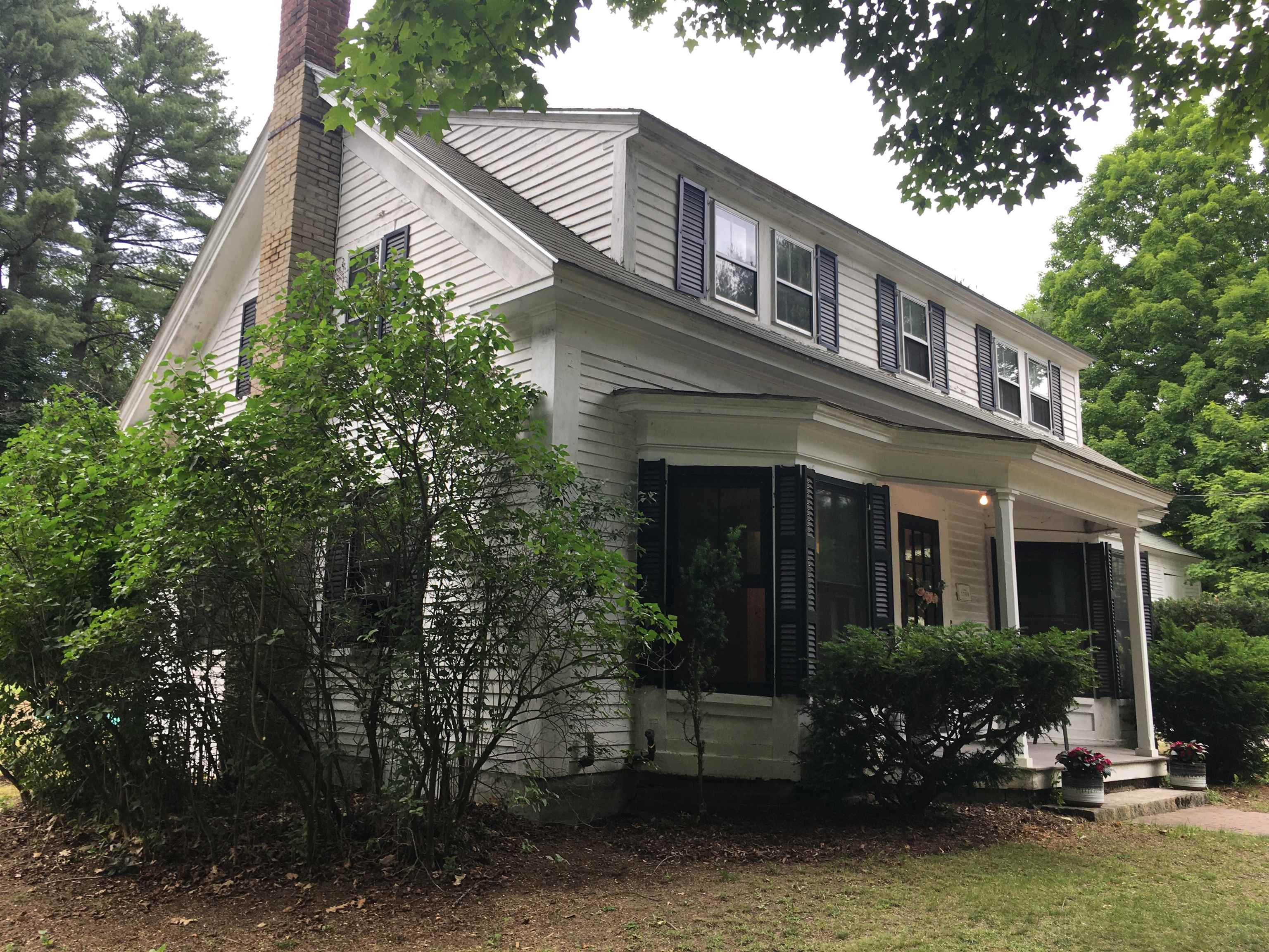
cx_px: 634
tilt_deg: +11.0
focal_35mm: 29
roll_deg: -1.5
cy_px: 476
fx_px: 1063
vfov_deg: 48.2
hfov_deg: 61.7
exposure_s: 1/141
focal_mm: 4.15
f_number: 2.2
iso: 25
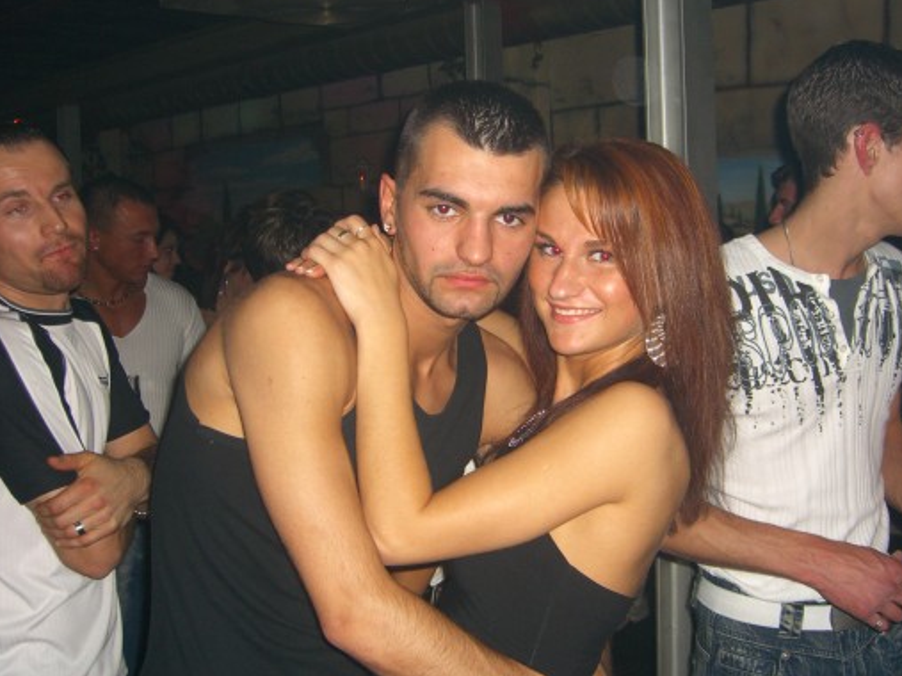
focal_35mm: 45
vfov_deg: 32.2
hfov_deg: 42.0
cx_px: 491
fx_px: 1172
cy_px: 338
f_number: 2.8
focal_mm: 7.9
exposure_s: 1/60
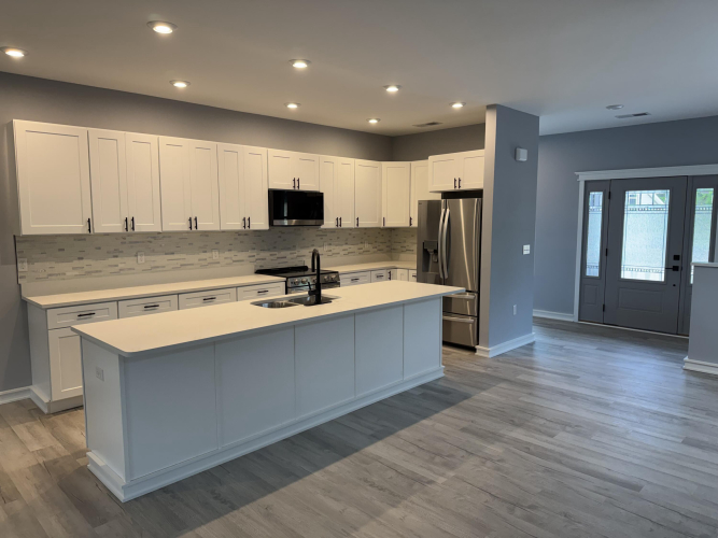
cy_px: 269
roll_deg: +0.0
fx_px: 498
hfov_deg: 71.6
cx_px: 359
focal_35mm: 24
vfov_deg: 56.8
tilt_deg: -6.7
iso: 125
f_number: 1.78
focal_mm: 6.76
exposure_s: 1/120
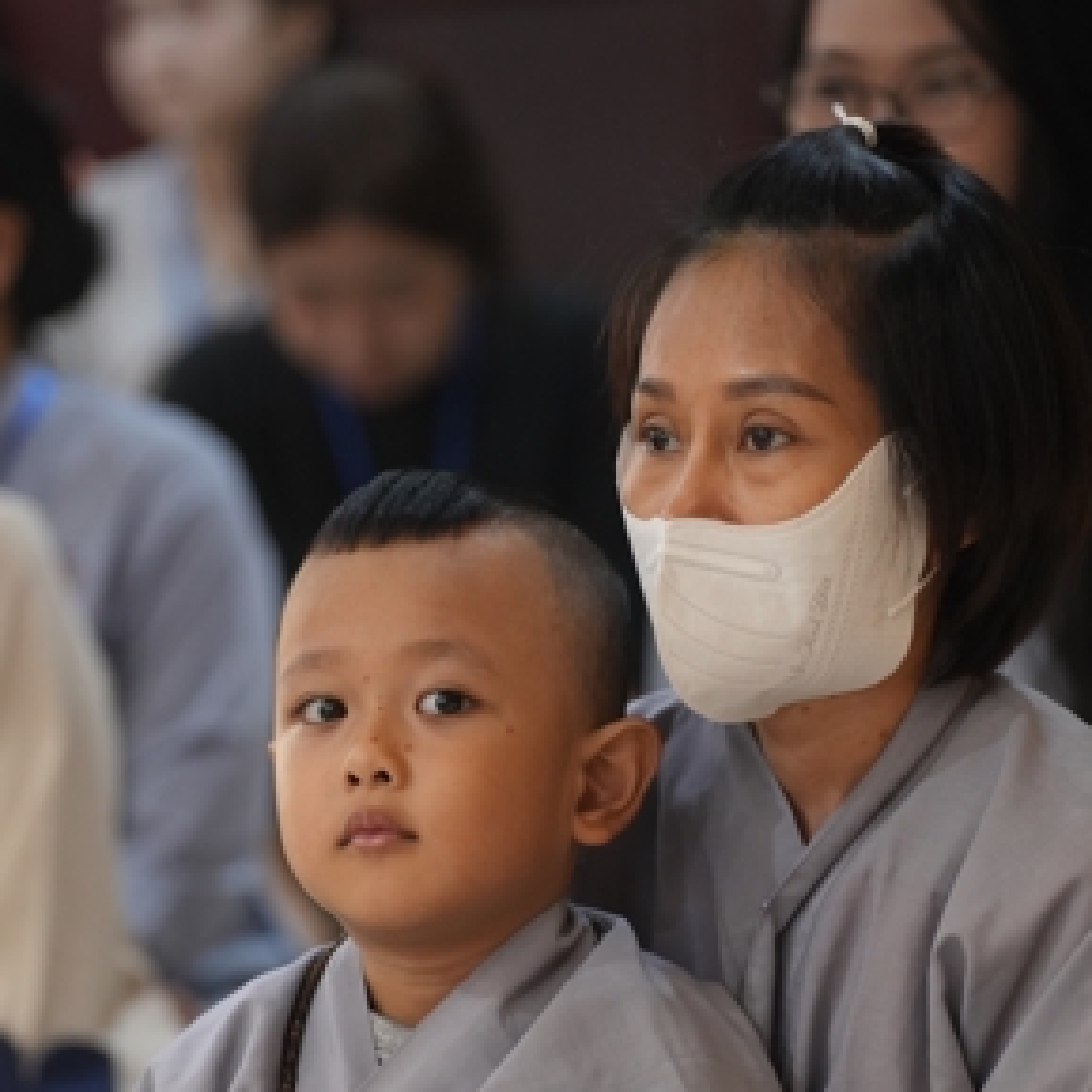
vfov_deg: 7.4
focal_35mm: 235
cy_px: 967
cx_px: 410
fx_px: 8387
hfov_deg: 7.4
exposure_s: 1/80
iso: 2000
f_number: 2.8
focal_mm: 123
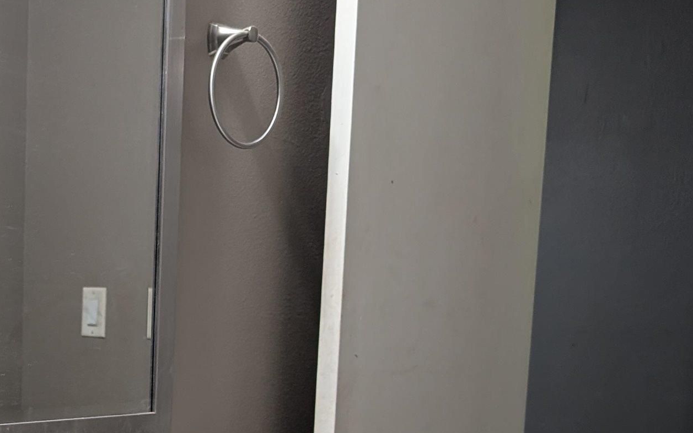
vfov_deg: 20.1
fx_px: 1171
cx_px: -25
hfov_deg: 30.3
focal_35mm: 62
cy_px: 470
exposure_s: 1/40
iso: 334
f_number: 1.68
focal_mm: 6.9
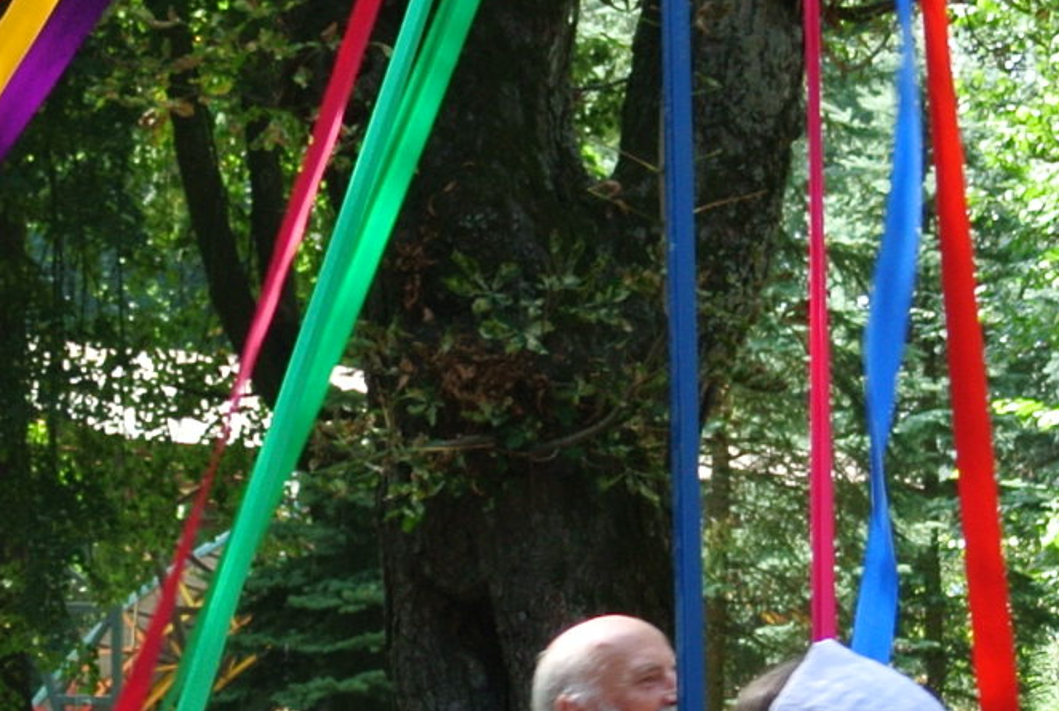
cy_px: 1013
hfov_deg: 7.2
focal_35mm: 284
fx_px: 8371
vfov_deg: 4.8
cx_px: 626
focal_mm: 24.4
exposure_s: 1/80
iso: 100
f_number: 5.3
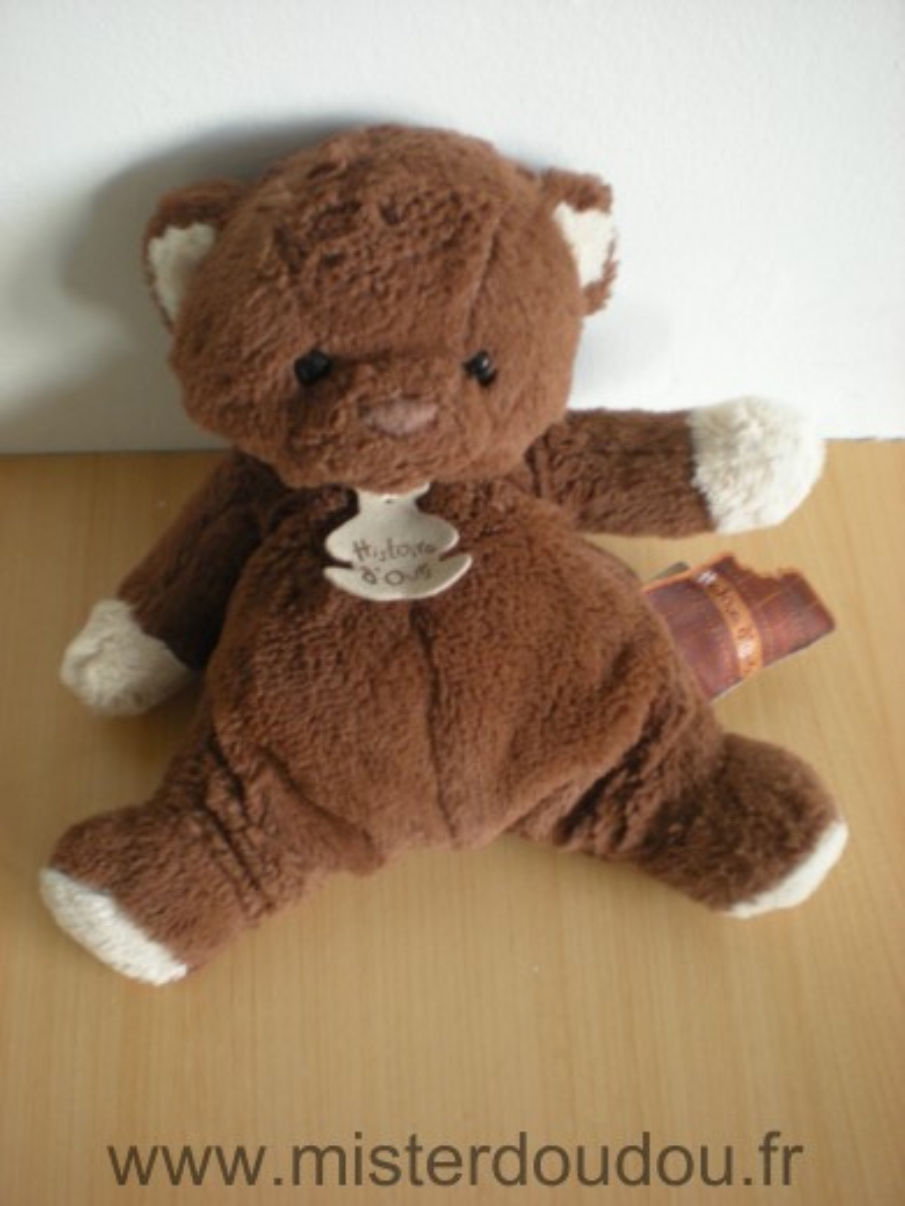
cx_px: 452
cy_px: 603
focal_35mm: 38
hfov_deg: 37.7
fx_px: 1325
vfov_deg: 49.0
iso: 200
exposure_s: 1/16.2
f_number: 3.1
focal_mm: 6.3
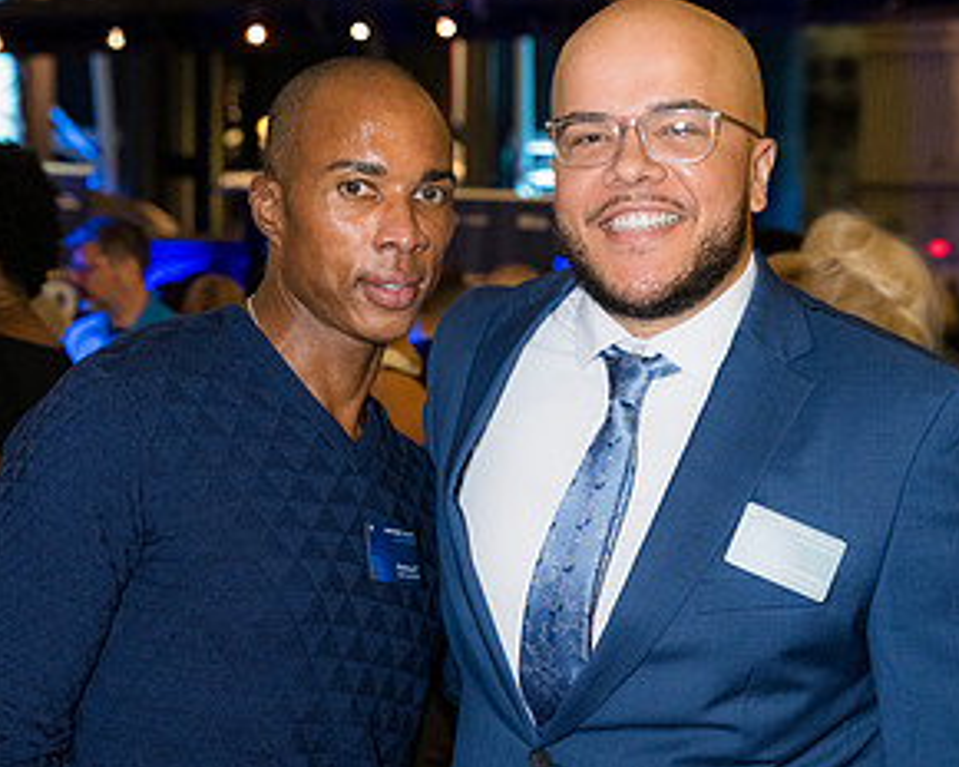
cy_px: 453
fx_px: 1987
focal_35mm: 70
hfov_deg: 27.1
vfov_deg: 21.8
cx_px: 489
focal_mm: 48
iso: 3200
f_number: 4
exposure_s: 1/125
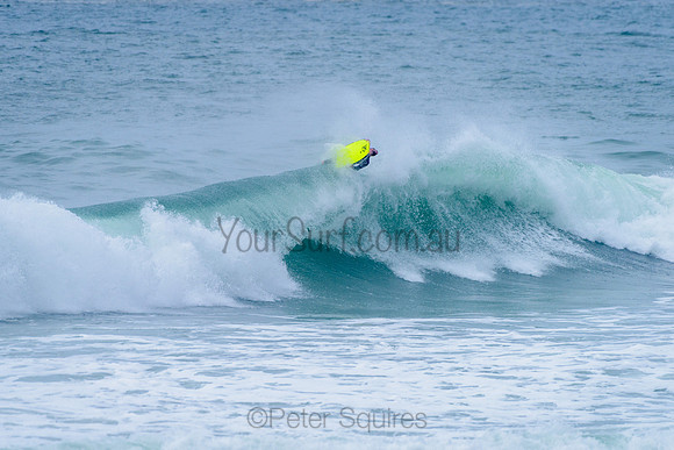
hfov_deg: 3.4
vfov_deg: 2.2
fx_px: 11474
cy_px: 225
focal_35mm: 613
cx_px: 337
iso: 220
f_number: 5.6
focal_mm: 500
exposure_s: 1/2000
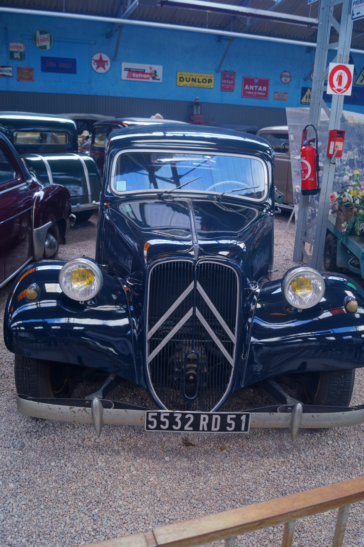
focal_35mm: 30
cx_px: 182
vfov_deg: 62.0
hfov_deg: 43.6
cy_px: 274
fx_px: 455
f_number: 4
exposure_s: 1/60
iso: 160
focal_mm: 20
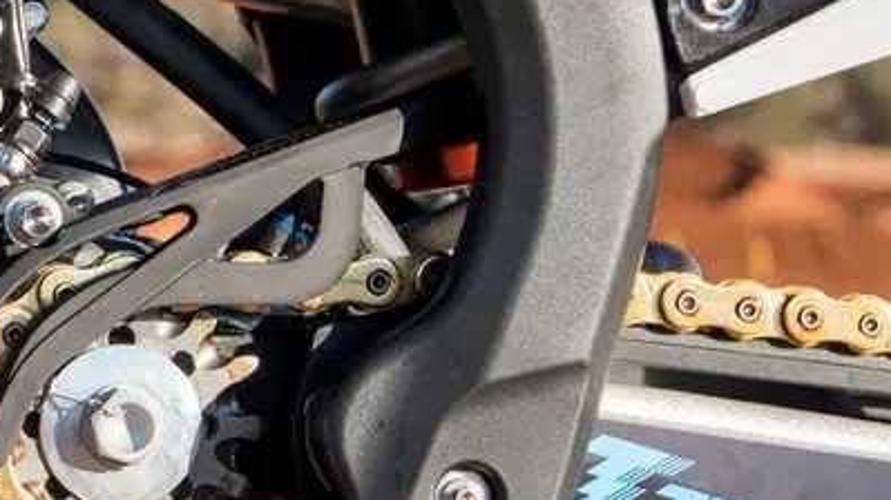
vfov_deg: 7.3
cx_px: -301
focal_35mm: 166
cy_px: 98
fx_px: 3910
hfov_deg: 12.6
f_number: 5
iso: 500
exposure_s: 1/1250
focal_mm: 35
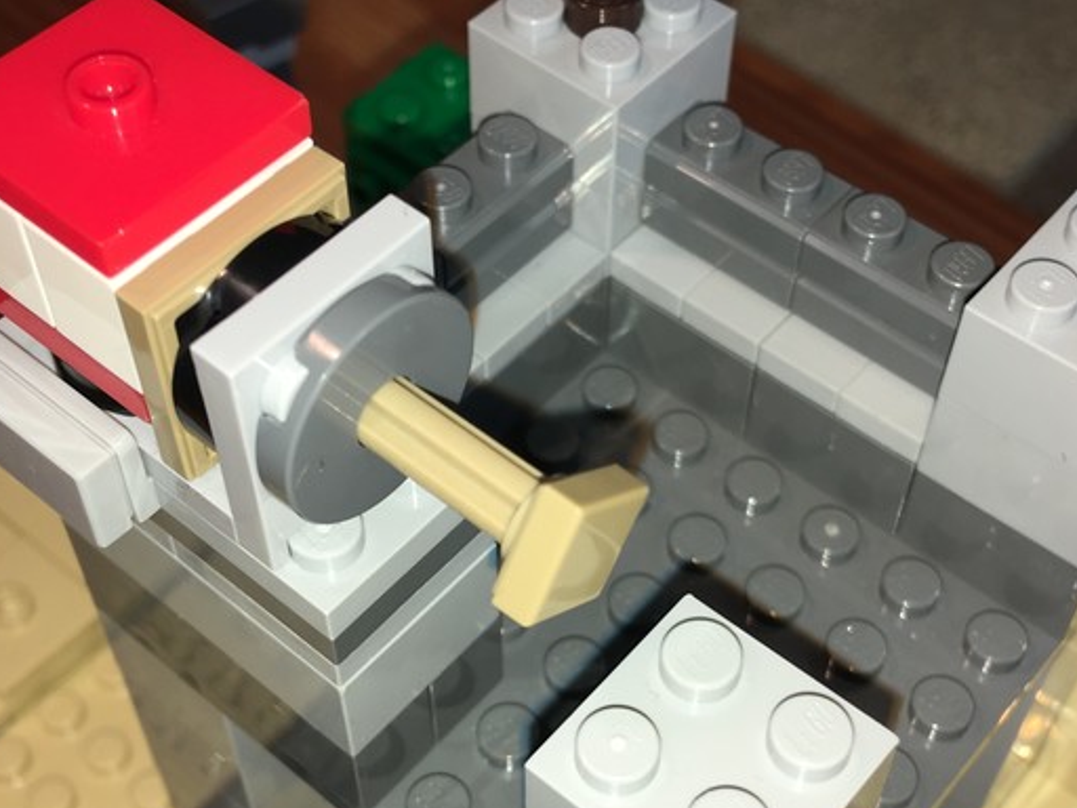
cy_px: 472
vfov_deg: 28.5
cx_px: 549
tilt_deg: -53.6
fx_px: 1587
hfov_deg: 37.5
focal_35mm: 51
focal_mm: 4.15
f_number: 2.2
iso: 25
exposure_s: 1/142
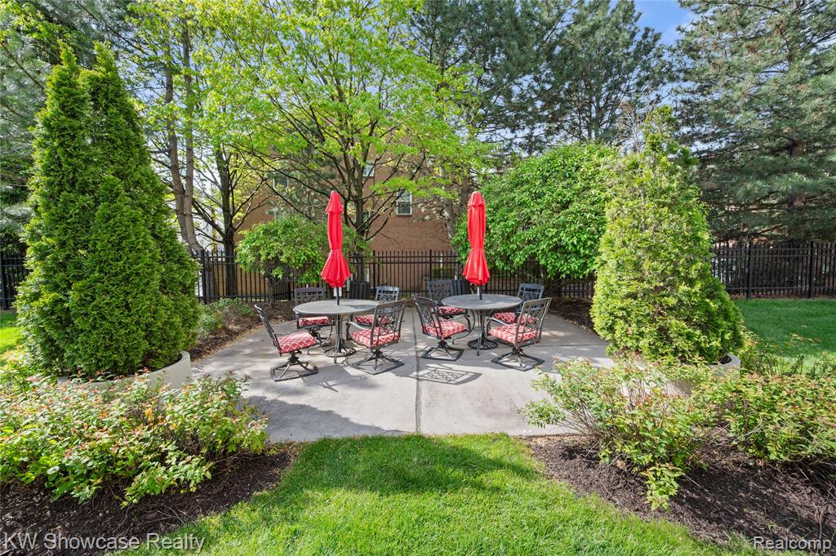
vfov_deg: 81.1
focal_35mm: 14
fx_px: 325
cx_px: 418
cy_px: 278
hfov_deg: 104.3
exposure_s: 1/40
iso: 100
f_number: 11
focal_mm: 14
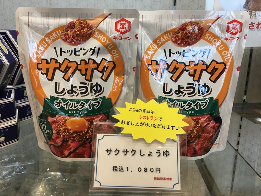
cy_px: 98
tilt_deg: -13.6
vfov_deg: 48.2
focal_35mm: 29
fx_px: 219
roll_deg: -2.1
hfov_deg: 61.7
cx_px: 130
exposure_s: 1/40
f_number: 2.2
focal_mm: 4.15
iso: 25
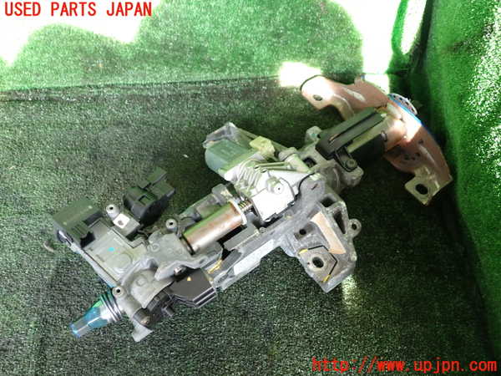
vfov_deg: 46.8
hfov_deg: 60.0
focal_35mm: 30
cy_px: 188
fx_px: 434
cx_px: 250
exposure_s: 1/60
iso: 200
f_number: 2.3
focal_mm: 5.4
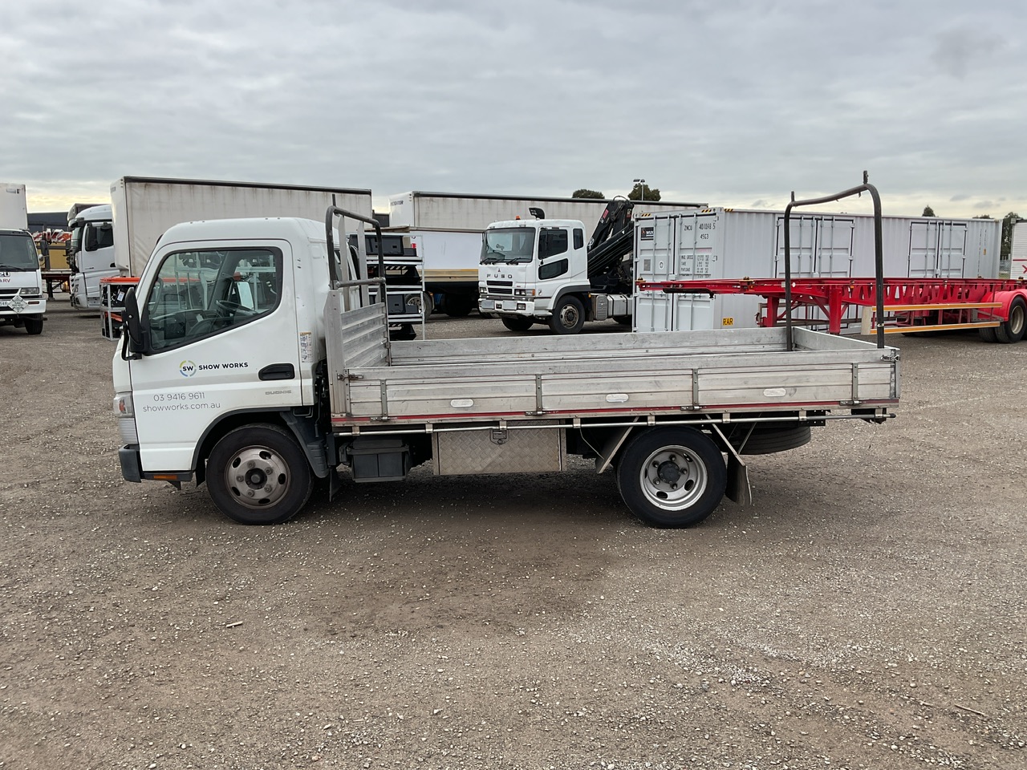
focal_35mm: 29
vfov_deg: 48.2
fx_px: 860
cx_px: 514
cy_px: 385
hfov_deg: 61.7
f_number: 1.8
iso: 16
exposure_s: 1/816
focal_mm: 3
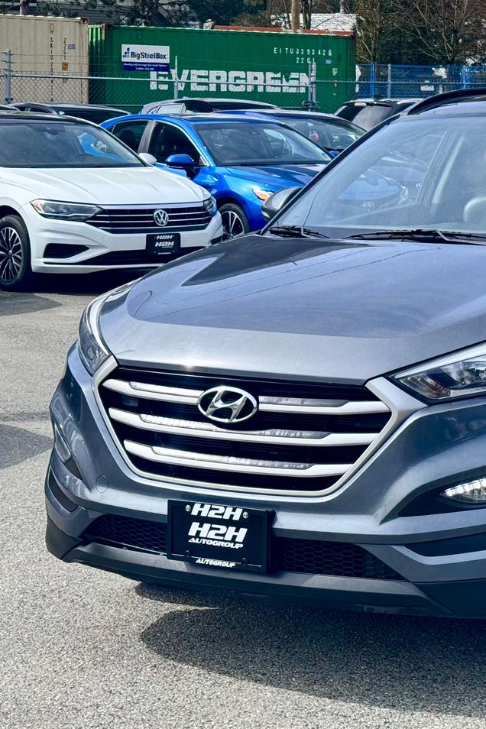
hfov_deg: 19.8
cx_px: 465
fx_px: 1357
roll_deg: -1.2
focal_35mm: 67
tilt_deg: -6.2
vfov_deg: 30.1
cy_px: 364
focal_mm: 6.76
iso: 64
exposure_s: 1/1490
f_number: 1.78
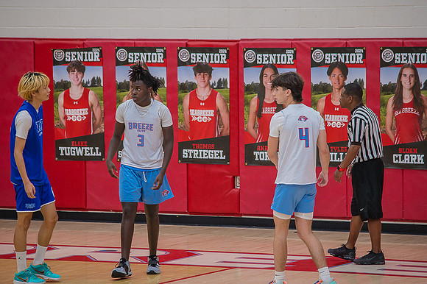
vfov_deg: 5.9
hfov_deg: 8.9
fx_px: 2749
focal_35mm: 232
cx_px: 214
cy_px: 142
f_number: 5.3
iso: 1000
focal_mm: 220
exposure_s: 1/250
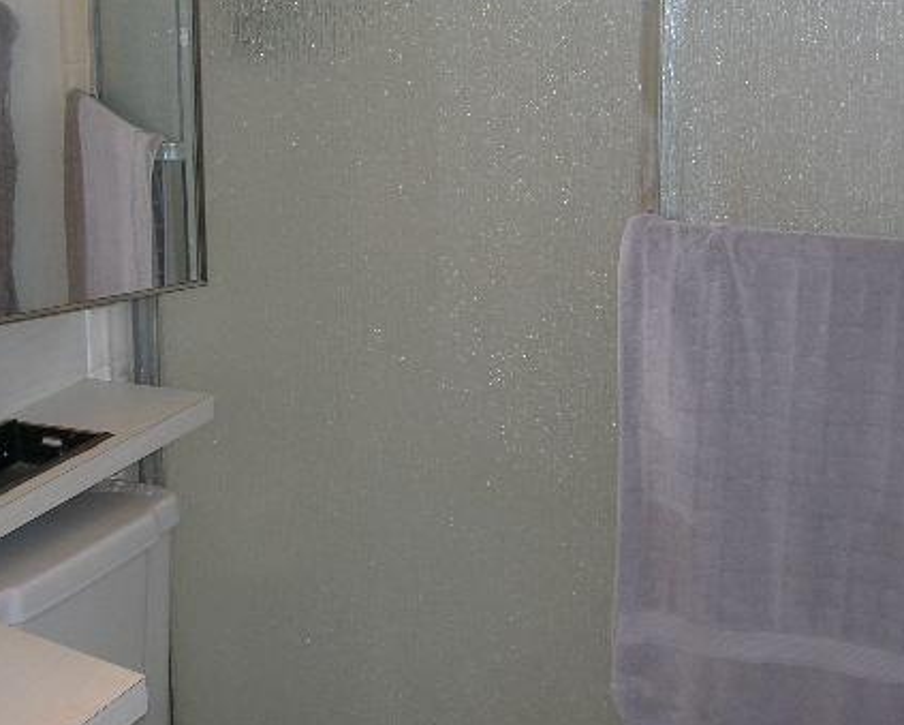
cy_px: 321
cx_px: 470
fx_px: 1660
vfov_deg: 24.6
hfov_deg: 30.5
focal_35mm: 62
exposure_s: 1/60.1
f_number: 3.1
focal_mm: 7
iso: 50
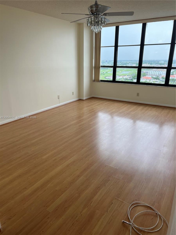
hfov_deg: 53.1
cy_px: 118
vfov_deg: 67.3
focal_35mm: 26
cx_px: 88
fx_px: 176
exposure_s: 1/133
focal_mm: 5.7
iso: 64
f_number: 1.5
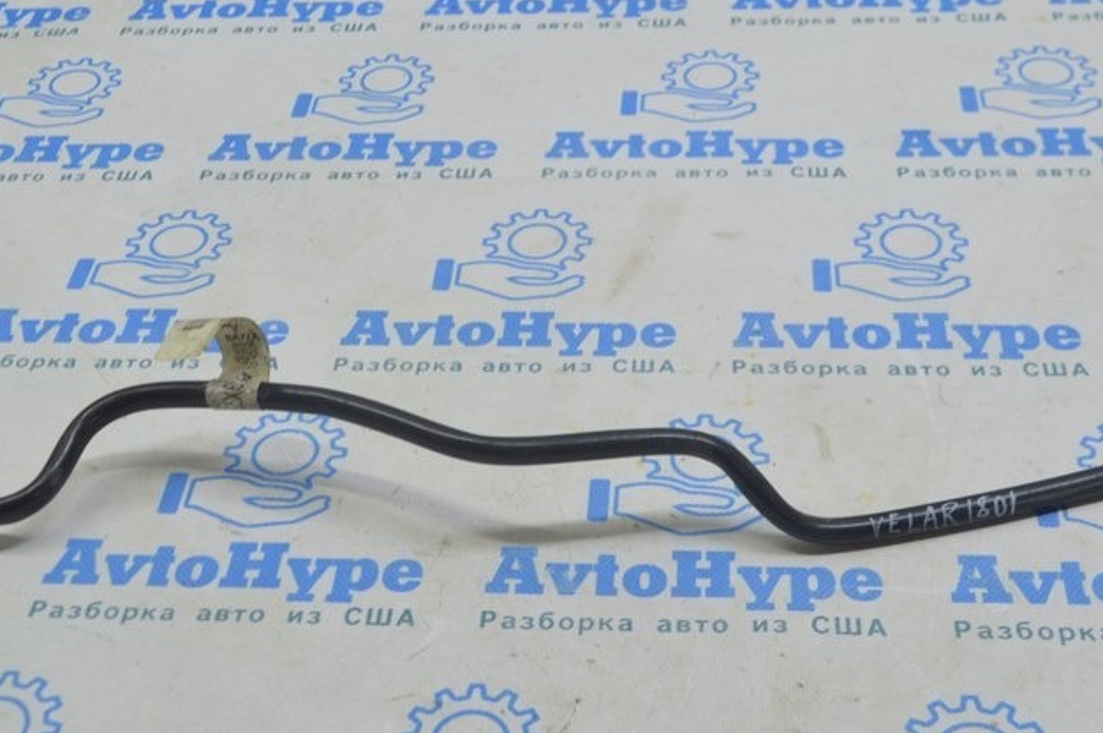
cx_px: 502
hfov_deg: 36.9
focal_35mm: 54
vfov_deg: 25.0
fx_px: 1653
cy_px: 343
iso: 400
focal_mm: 22
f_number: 5.6
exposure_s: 1/40
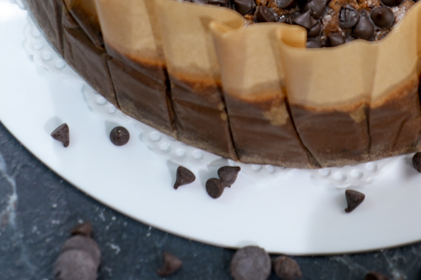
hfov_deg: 18.3
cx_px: 299
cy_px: -90
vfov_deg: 12.0
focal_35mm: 111
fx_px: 1298
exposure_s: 1/125
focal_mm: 24
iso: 100
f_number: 2.8
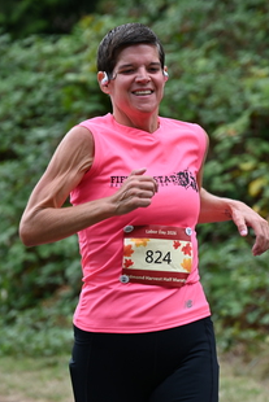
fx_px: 3974
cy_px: 212
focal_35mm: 355
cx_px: 179
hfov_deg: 3.9
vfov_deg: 5.8
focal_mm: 200
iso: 400
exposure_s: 1/400
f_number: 6.3
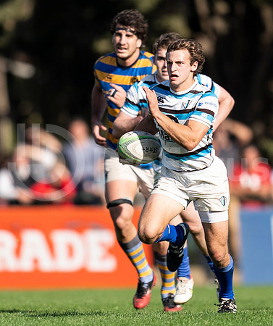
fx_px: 10876
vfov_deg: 1.7
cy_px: 154
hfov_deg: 1.4
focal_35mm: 1107
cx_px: 140
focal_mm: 400
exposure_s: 1/1250
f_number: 2.8
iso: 100
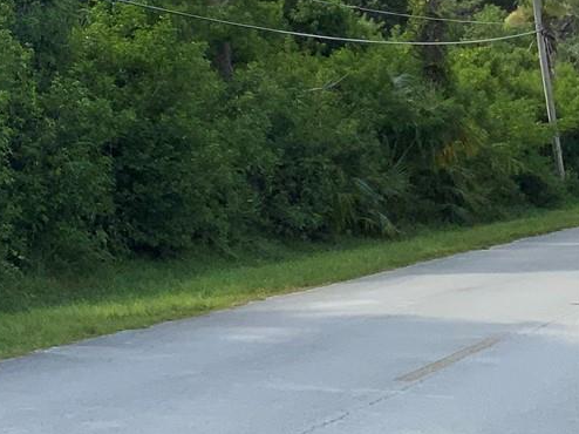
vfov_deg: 15.0
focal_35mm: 94
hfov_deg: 18.0
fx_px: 1572
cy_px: -135
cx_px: -353
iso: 16
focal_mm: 3
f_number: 1.8
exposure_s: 1/1221
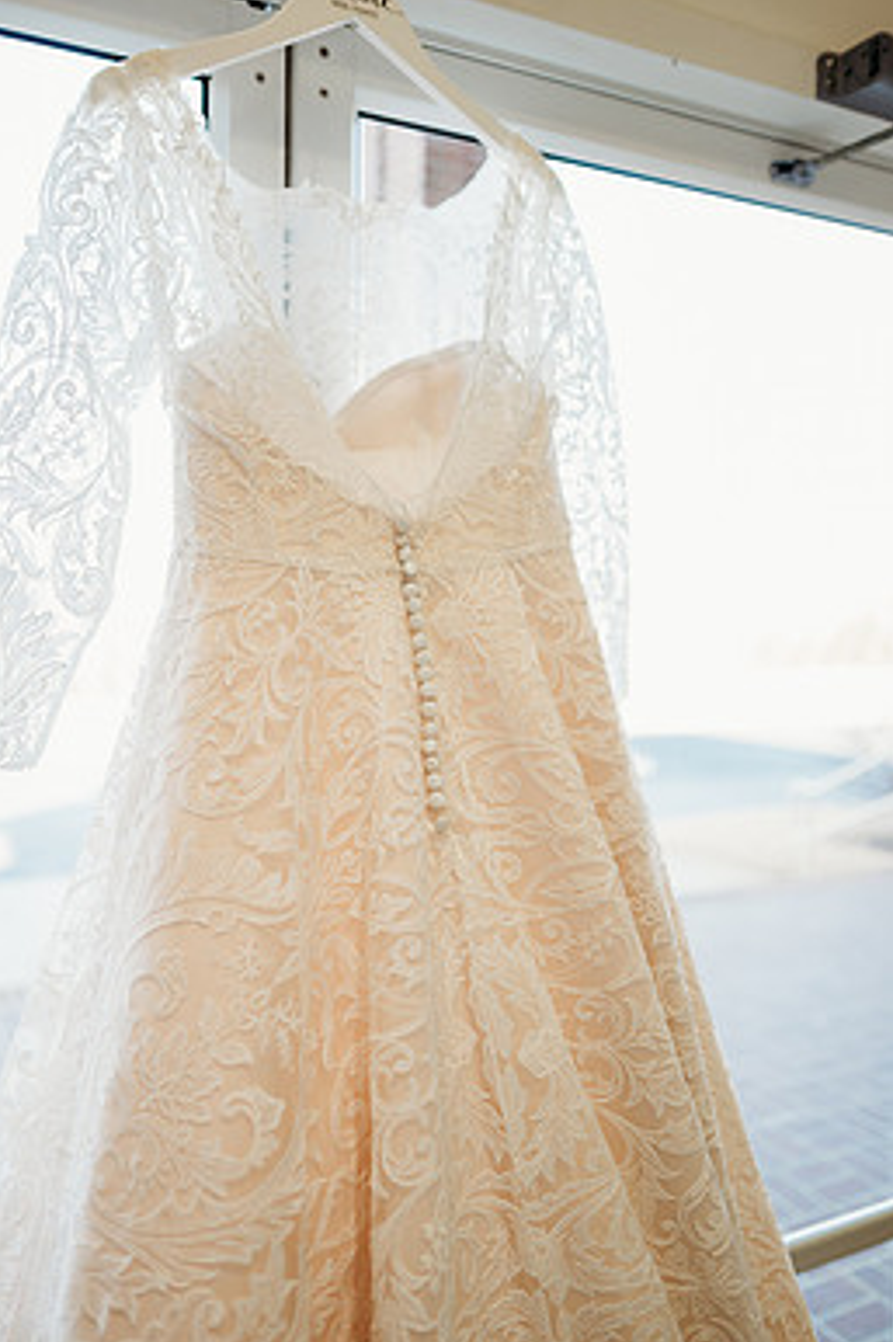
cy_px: 636
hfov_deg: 46.2
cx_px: 375
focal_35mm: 28
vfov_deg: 65.5
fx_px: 1043
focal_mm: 24
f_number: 1.8
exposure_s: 1/200
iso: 250
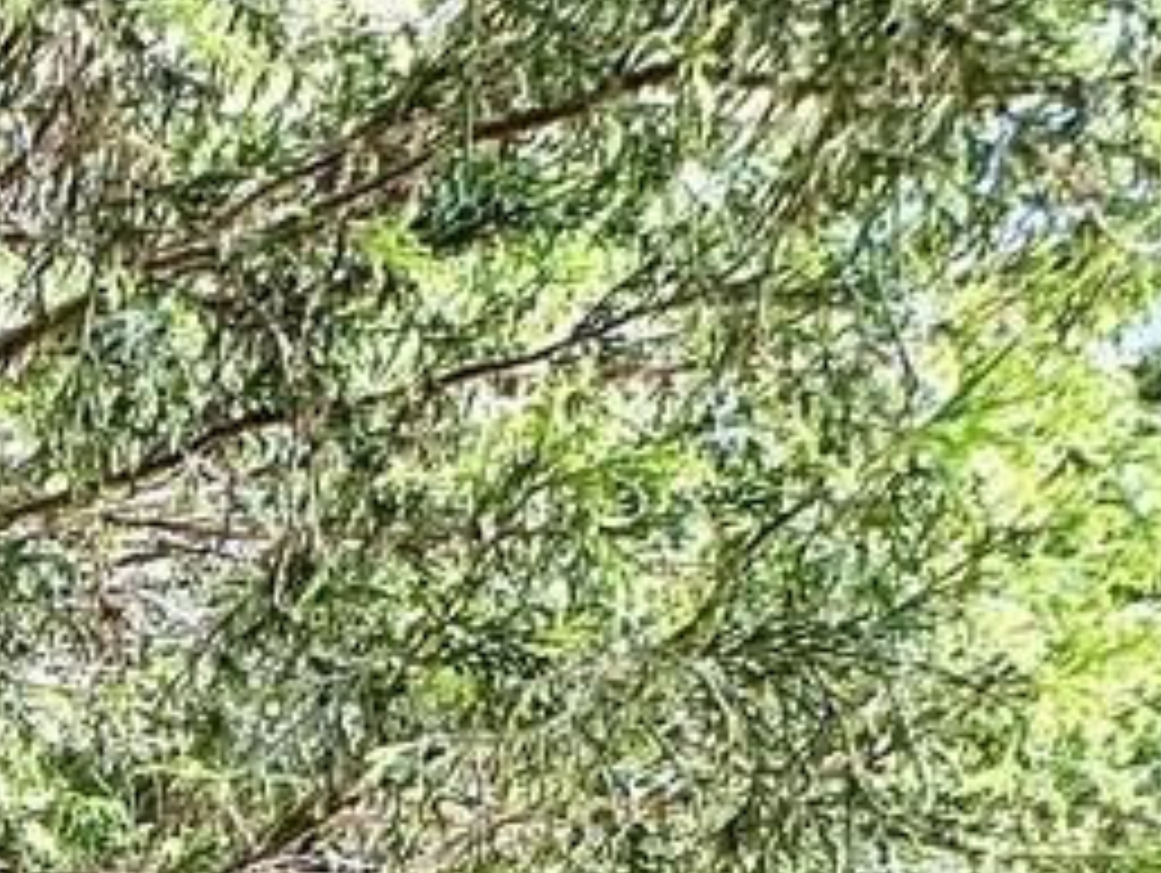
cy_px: 2106
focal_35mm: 78
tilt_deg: +0.1
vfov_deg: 13.6
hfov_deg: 17.4
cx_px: -1197
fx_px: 2619
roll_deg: -0.4
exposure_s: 1/112
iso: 40
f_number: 2.2
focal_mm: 2.22
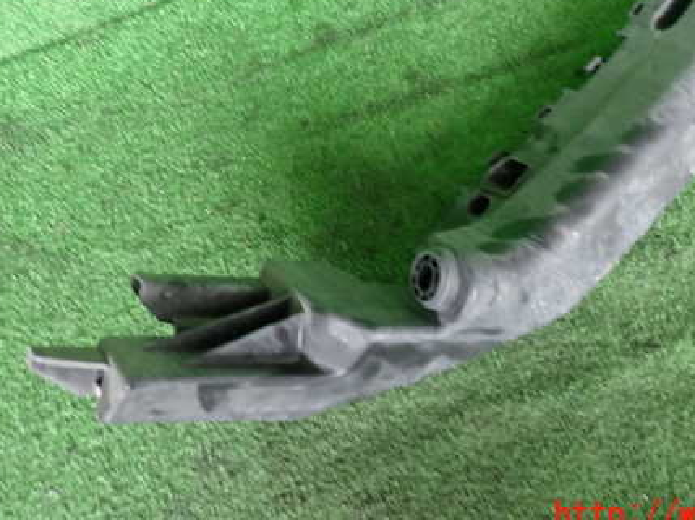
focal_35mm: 42
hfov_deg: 44.5
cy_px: 172
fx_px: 843
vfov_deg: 34.0
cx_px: 434
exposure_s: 1/30
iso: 500
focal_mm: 5.4
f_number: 2.3
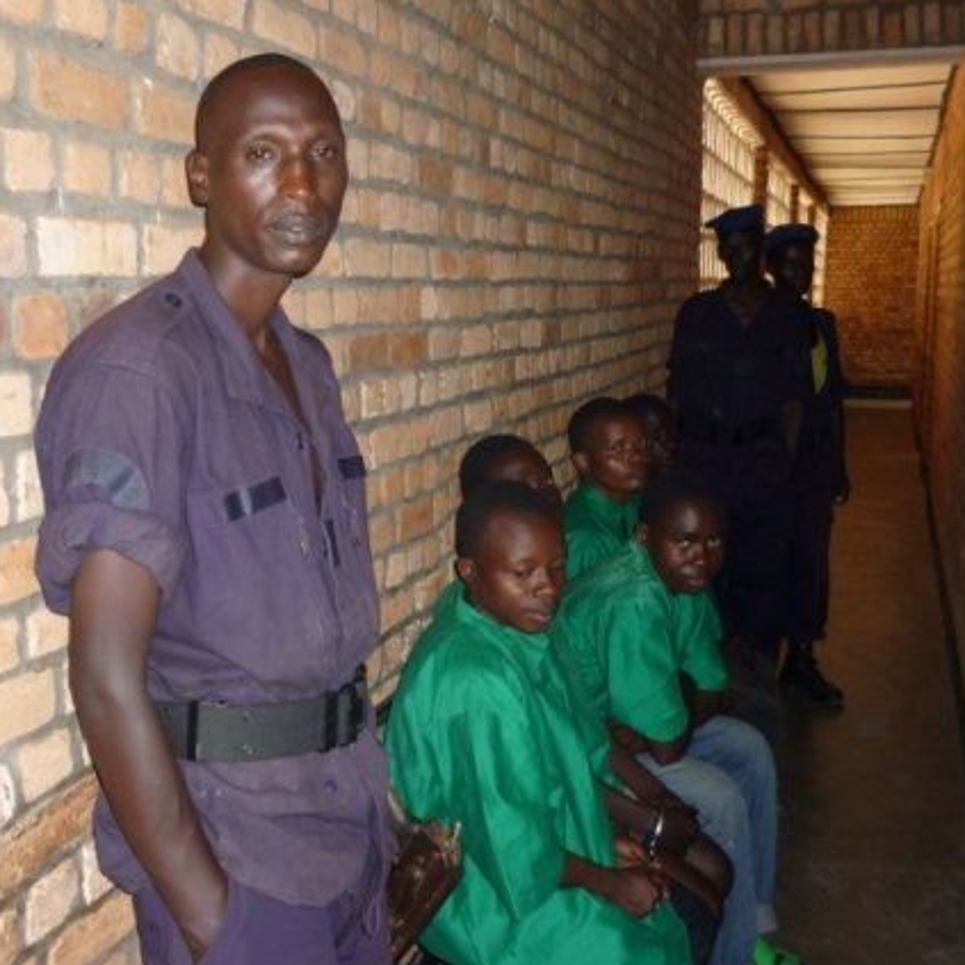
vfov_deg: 41.9
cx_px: 433
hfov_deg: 41.8
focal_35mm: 40
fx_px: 1262
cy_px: 473
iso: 200
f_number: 2.8
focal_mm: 5.5
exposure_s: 1/30
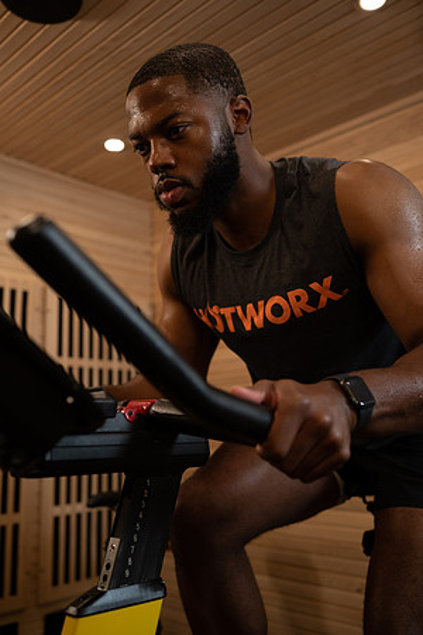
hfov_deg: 37.9
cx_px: 212
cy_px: 318
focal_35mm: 35
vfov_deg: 54.4
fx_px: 617
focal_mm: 35
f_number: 2.8
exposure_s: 1/160
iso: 400
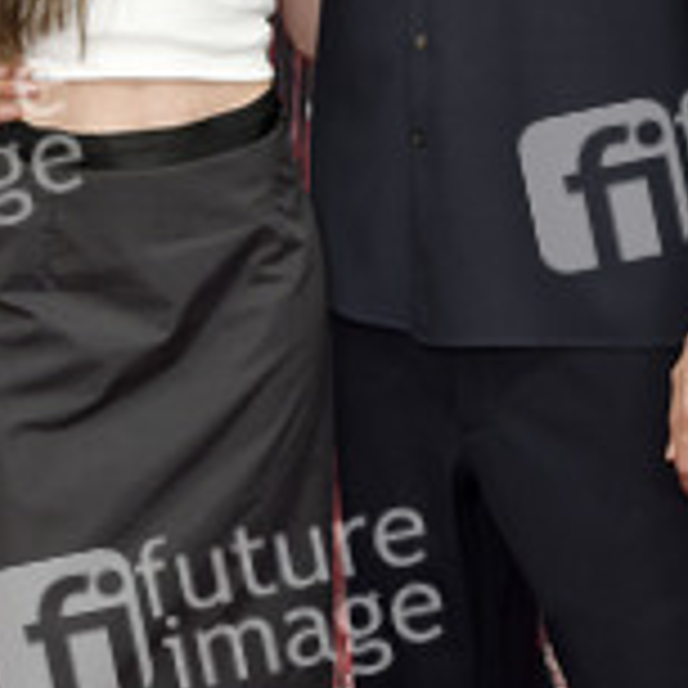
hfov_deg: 13.5
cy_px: -58
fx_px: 2901
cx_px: 342
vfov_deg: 13.3
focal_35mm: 129
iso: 640
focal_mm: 58
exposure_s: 1/200
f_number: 7.1
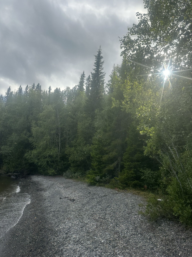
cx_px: 96
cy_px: 128
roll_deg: -5.6
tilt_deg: +13.2
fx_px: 177
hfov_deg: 56.8
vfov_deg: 71.6
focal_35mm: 24
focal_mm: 6.86
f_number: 1.78
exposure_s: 1/3155
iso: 80
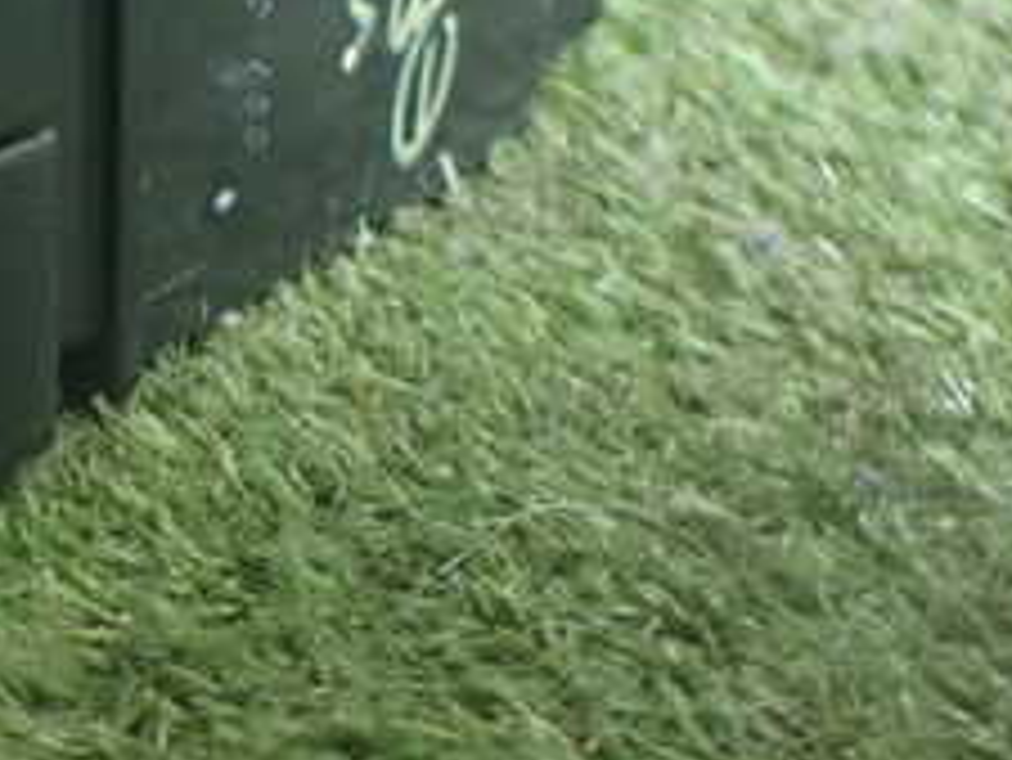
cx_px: 45
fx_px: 2340
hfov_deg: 23.6
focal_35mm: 80
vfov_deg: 18.2
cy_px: 94
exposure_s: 1/60
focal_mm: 5.4
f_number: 2.3
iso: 800
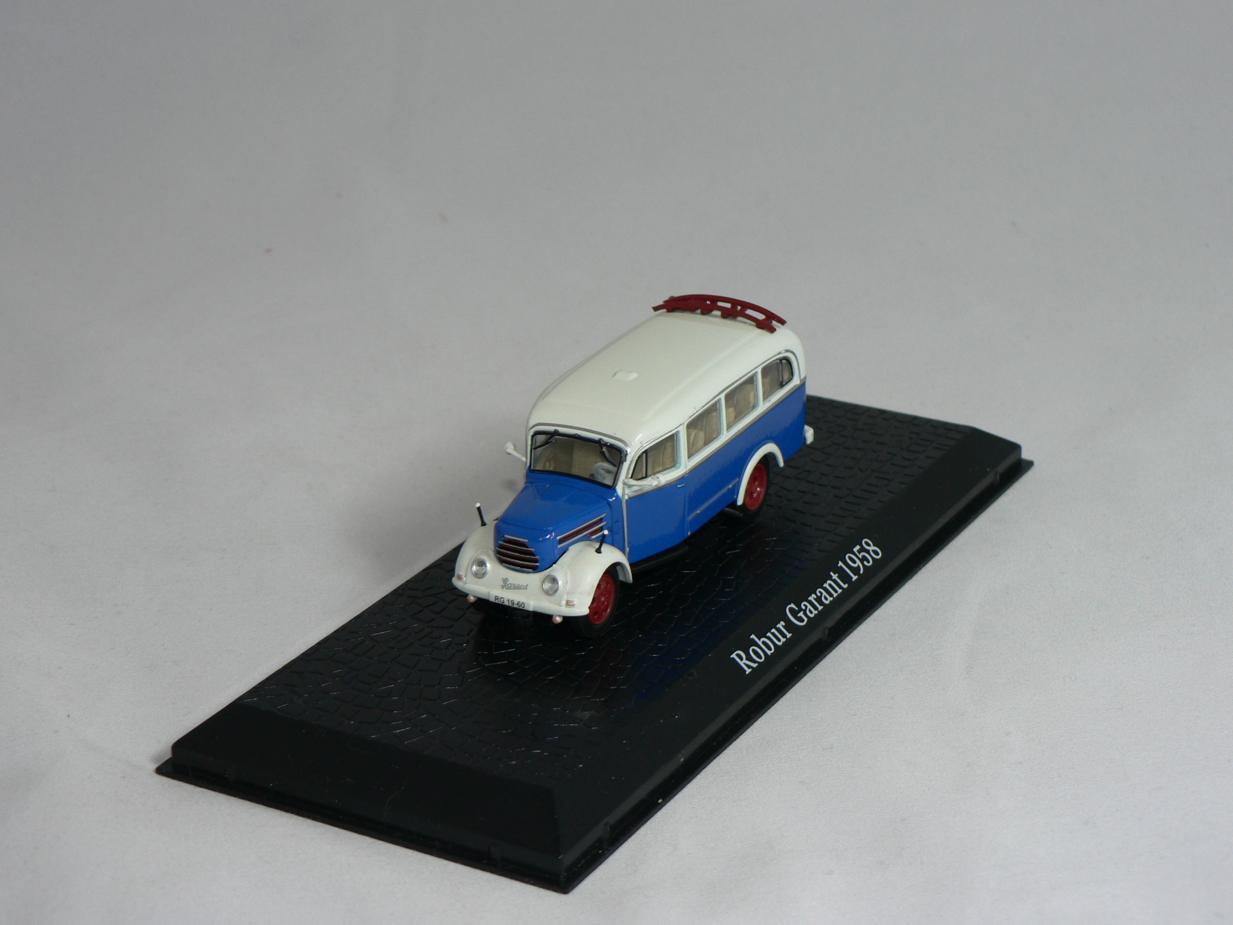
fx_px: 2850
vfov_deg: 18.4
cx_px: 619
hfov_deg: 24.4
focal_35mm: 80
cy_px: 459
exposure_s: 1/60
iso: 80
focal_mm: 13.1
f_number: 3.2
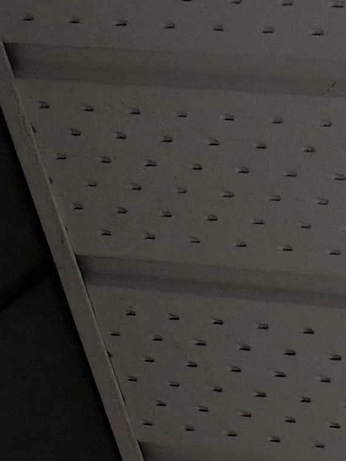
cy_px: 1073
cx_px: 749
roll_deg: -24.2
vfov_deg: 9.3
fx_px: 2571
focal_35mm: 193
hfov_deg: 7.3
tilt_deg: +37.4
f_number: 1.6
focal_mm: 5.96
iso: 50
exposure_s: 1/3937
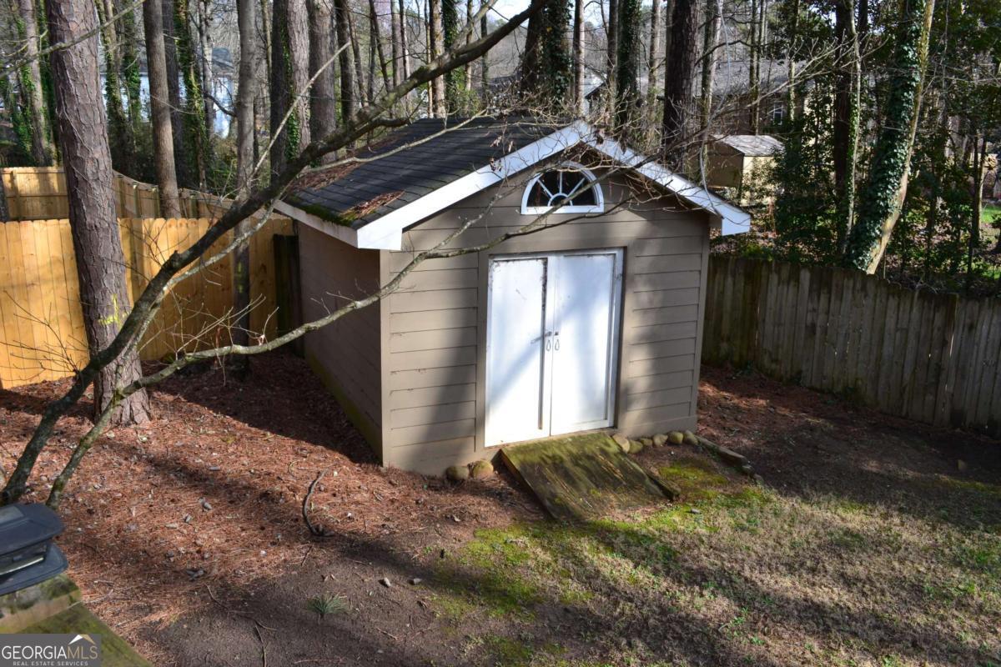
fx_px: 751
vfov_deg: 47.9
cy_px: 334
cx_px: 500
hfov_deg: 67.4
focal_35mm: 27
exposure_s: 1/200
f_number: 10
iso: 400
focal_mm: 18
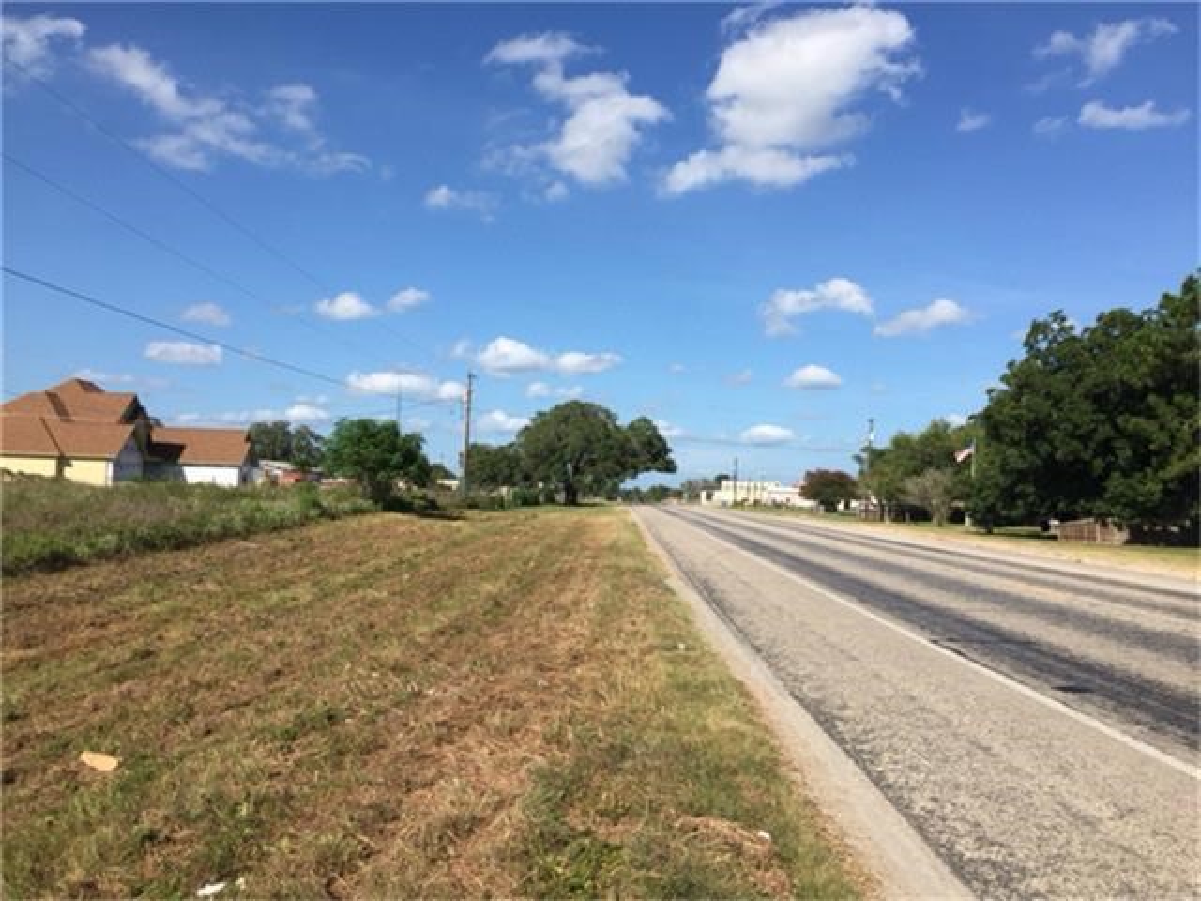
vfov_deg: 48.2
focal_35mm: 29
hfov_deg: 61.7
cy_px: 450
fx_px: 1006
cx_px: 600
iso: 32
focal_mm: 4.15
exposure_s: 1/2198
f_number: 2.2
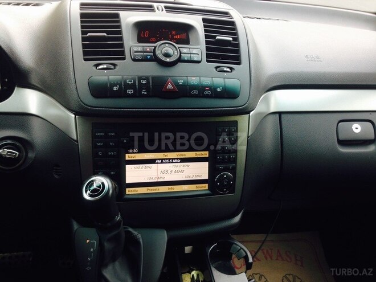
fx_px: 358
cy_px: 141
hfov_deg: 55.4
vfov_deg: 42.9
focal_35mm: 33
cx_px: 188
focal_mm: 4.12
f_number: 2.4
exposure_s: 1/60
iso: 64
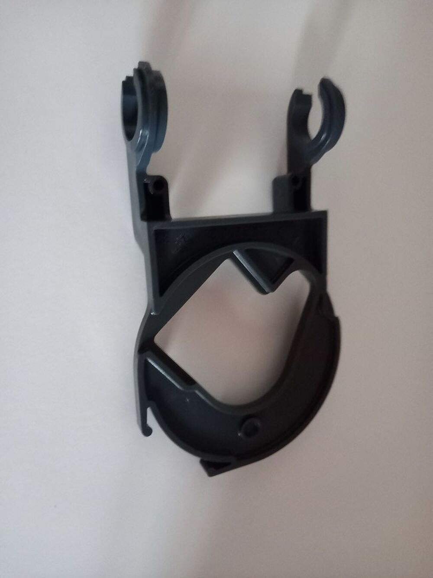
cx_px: 216
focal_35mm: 25
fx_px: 417
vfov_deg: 69.4
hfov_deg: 54.9
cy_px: 289
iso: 1600
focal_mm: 4.6
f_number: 2
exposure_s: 1/15
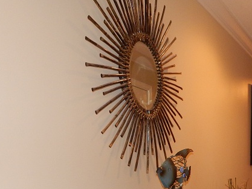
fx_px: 393
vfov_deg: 25.5
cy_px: 197
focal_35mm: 54
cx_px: 197
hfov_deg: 34.6
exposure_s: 1/30
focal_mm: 4
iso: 200
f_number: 3
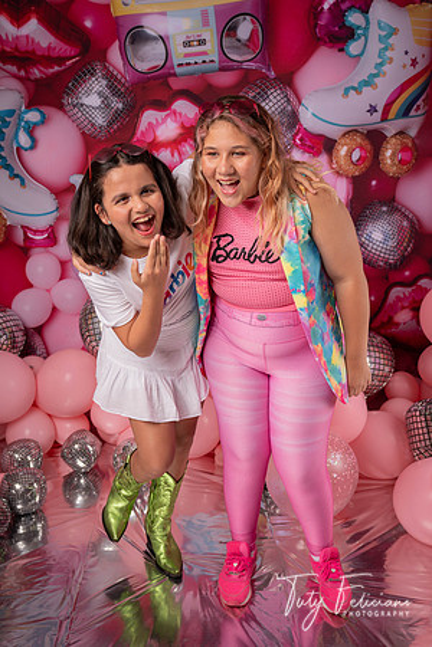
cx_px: 216
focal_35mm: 34
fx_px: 612
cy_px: 324
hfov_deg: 38.9
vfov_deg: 55.8
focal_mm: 34
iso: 125
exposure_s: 1/100
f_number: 4.5
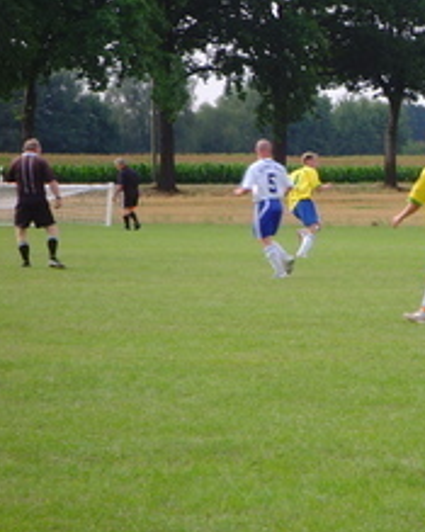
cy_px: 293
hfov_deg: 5.9
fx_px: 4107
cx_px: 554
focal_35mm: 261
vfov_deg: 7.4
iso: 80
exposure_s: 1/180
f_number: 4.5
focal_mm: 19.8
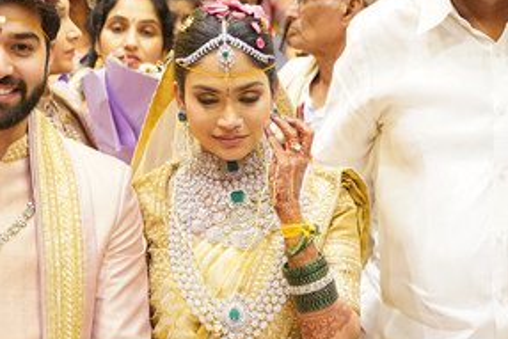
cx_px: 216
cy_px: 257
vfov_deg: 12.1
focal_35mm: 113
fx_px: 1595
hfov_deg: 18.1
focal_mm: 30
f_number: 2.8
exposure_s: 1/160
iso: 2000
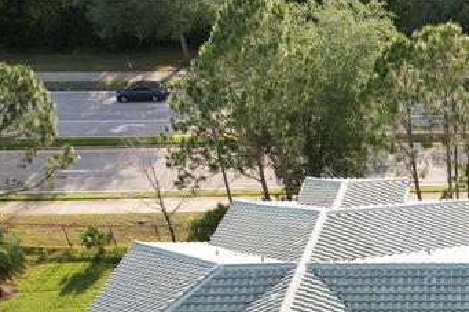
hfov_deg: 27.6
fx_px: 859
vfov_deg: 18.4
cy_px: 462
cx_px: 532
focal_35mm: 66
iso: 110
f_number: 2.8
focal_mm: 8.38
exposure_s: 1/640
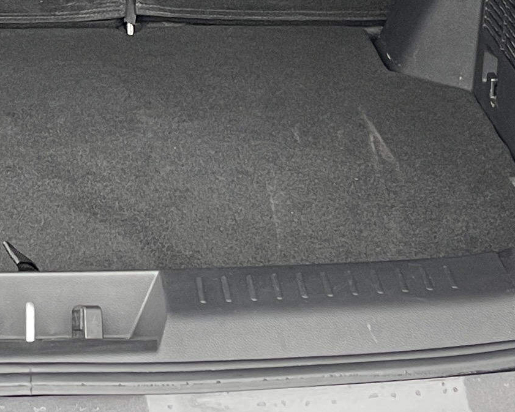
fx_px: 1784
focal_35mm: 117
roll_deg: -0.7
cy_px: -40
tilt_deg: -17.3
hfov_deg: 16.3
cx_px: 77
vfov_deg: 12.9
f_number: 1.6
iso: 125
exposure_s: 1/73
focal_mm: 5.1
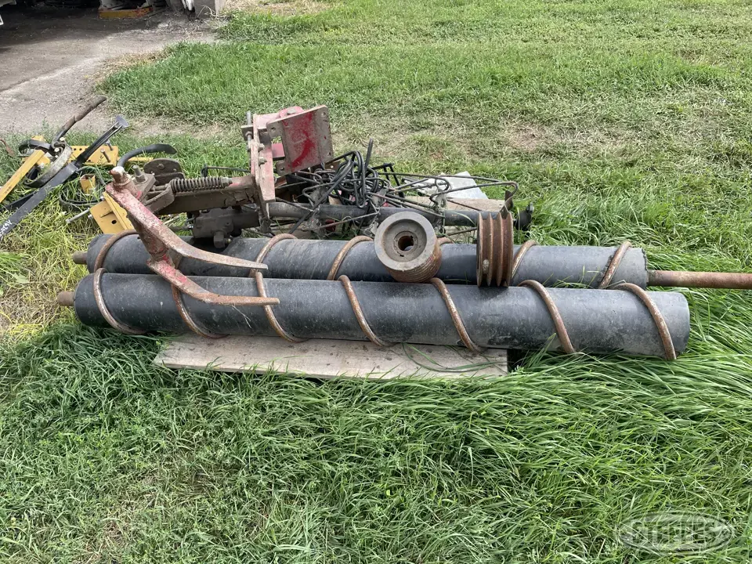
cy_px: 282
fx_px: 565
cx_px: 376
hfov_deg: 67.3
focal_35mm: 26
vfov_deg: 53.1
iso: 32
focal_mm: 4.2
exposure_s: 1/997
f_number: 1.6
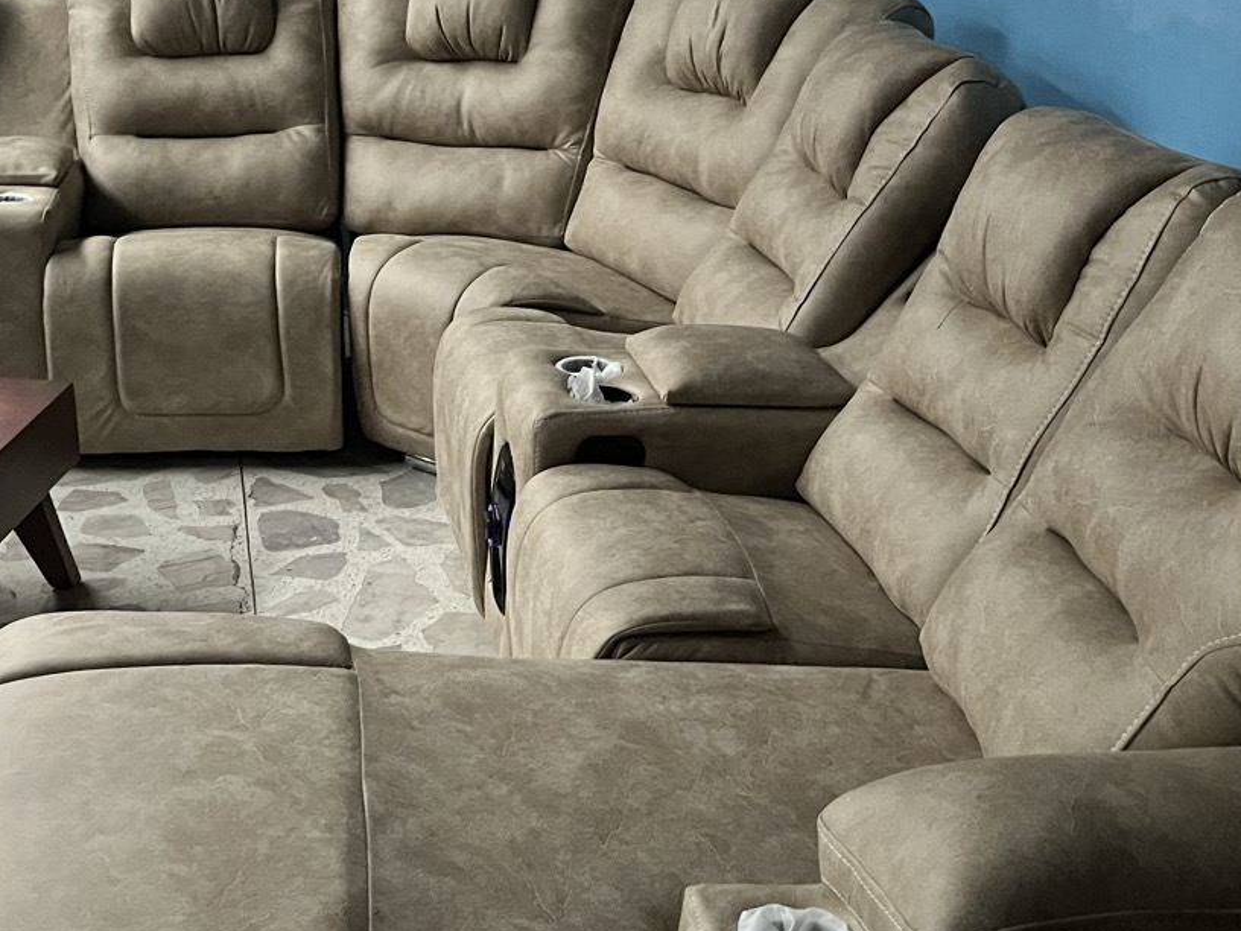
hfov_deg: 37.5
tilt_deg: -22.1
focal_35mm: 51
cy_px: 537
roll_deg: -1.8
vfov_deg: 28.5
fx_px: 1828
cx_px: 669
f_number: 1.6
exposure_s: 1/30
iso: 640
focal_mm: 5.1
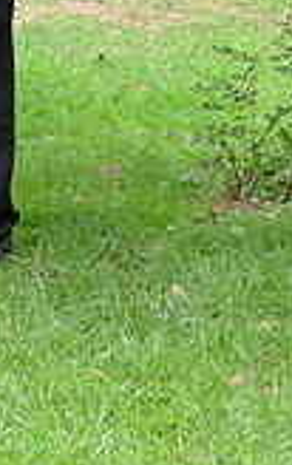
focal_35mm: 183
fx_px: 2322
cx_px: -14
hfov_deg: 7.2
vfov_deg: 11.0
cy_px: -221
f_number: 6.3
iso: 500
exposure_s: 1/200
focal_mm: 34
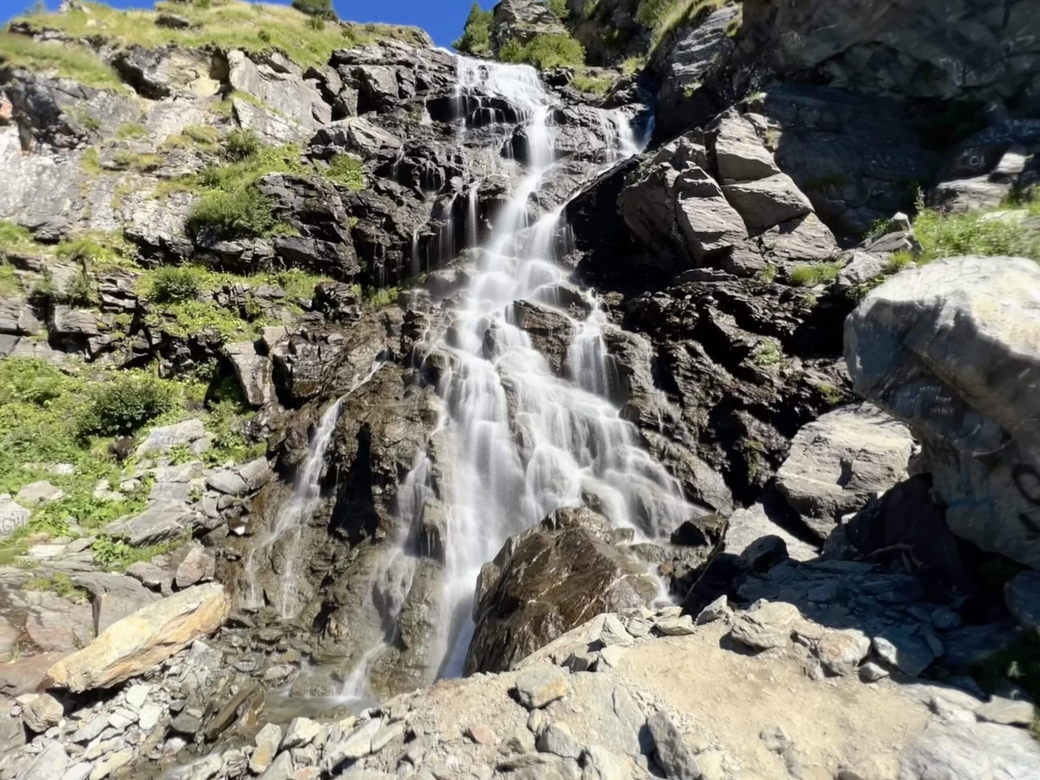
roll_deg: +1.7
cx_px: 520
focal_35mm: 13
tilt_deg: +15.1
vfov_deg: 89.9
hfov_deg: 106.2
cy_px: 390
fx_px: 390
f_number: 1.8
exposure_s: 1/847
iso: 32
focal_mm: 1.57
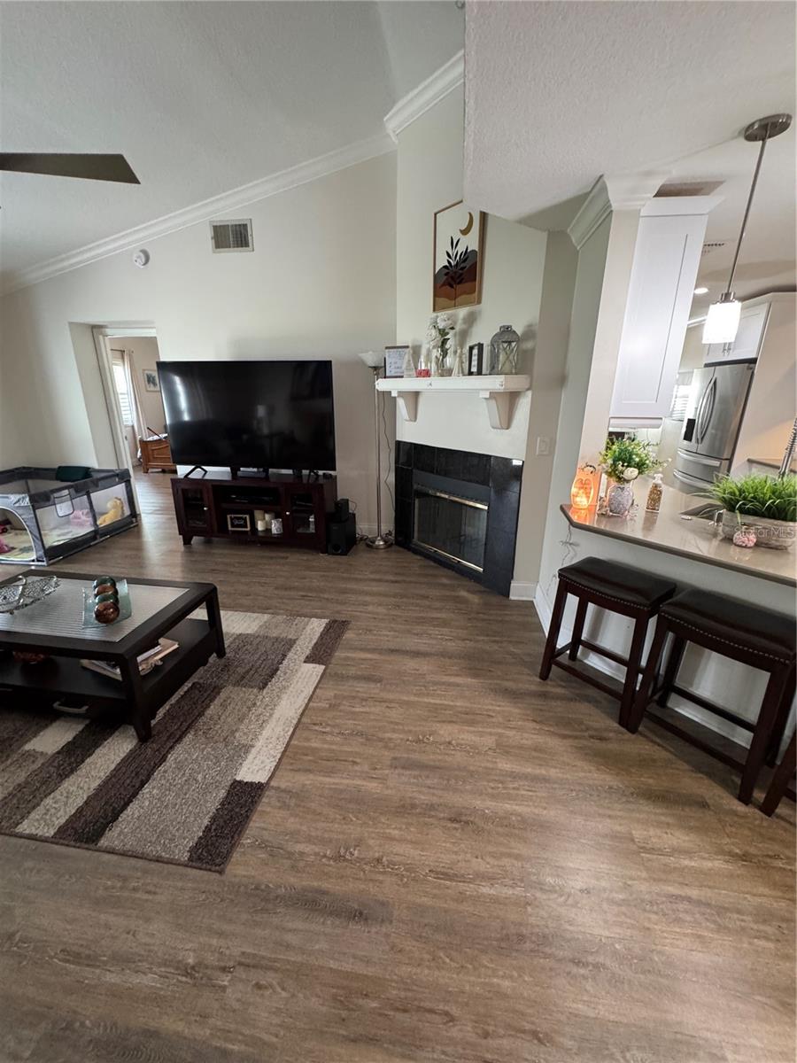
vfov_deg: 102.1
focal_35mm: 14
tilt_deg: -19.4
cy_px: 532
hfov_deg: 85.7
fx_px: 430
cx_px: 398
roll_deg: -0.6
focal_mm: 2.22
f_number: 2.2
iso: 640
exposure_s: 1/60
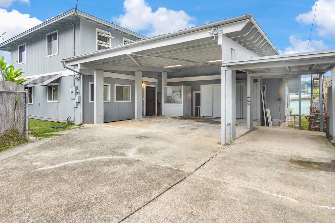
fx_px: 186
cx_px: 165
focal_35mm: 20
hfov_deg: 84.0
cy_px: 106
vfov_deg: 61.9
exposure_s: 1/13
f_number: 8
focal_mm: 12
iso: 320
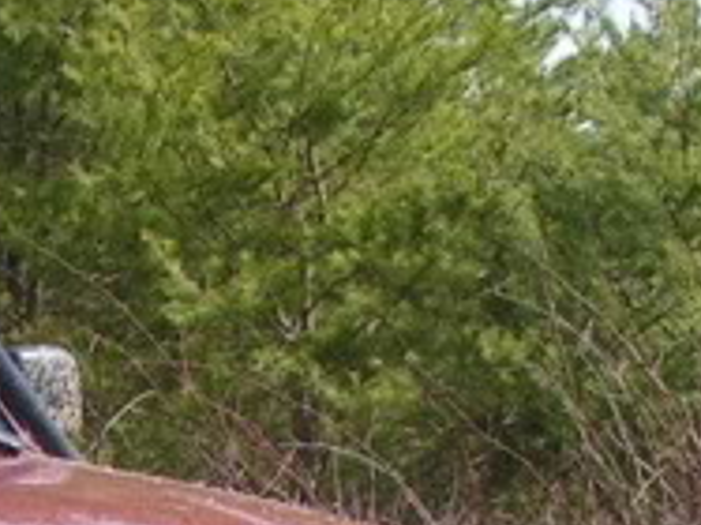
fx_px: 3299
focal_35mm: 163
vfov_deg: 8.8
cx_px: 0
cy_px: 915
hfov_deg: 12.0
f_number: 5.6
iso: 50
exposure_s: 1/320
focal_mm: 5.8
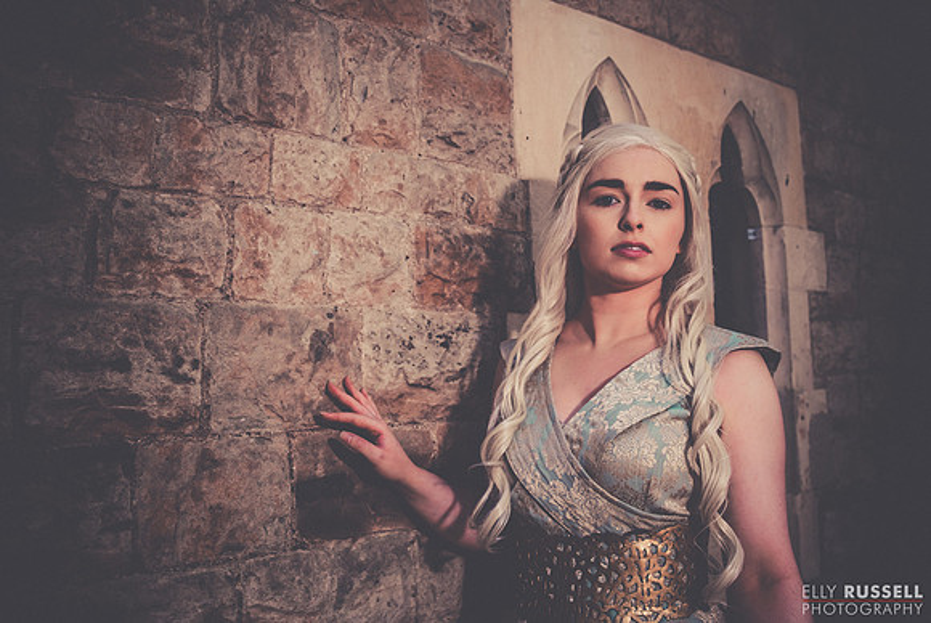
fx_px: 888
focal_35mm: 34
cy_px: 307
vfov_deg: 38.6
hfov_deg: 55.3
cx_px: 474
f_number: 5
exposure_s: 1/1000
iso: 200
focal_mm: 32
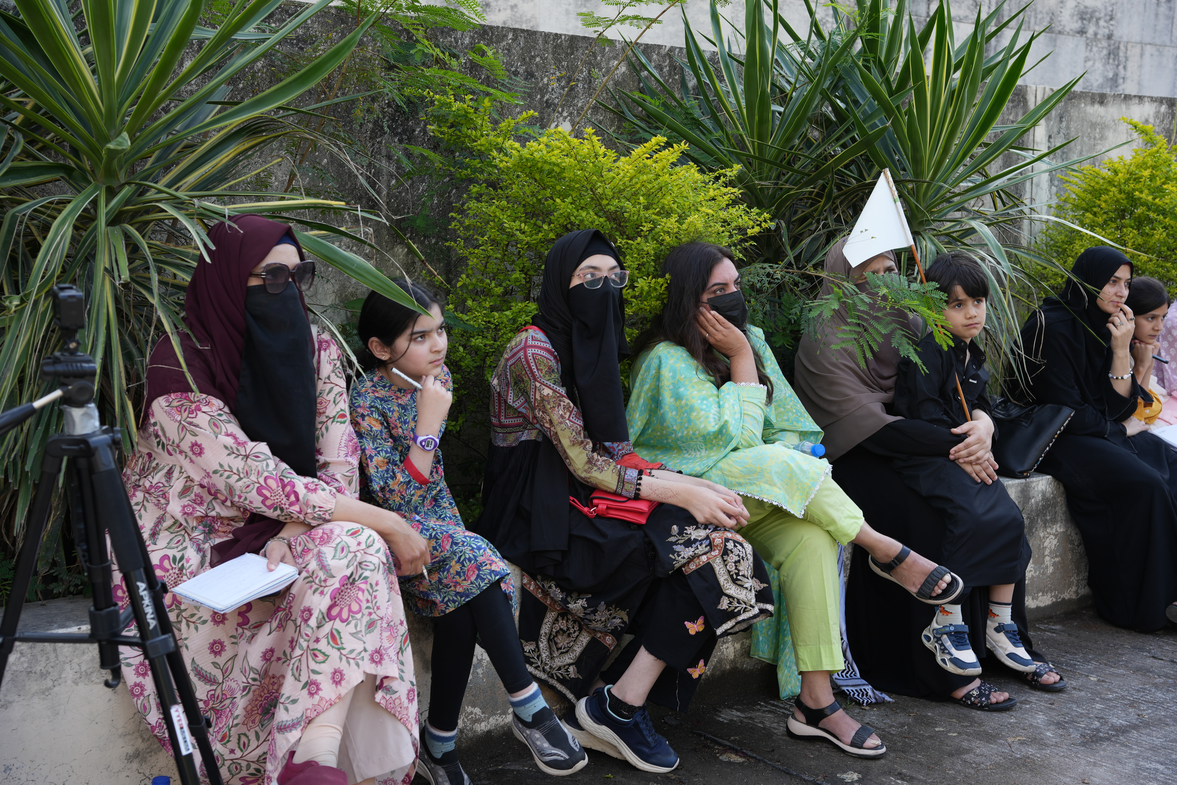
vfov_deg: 29.7
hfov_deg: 43.3
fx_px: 1481
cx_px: 588
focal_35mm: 45
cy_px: 392
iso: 100
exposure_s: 1/100
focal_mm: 45.3
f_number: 5
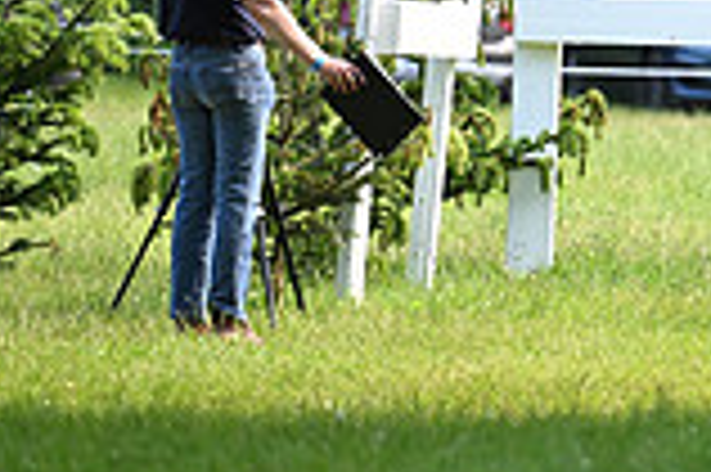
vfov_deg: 1.9
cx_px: 1202
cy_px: -70
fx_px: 14521
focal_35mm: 736
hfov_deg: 2.8
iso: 1100
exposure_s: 1/1250
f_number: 3.5
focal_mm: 200
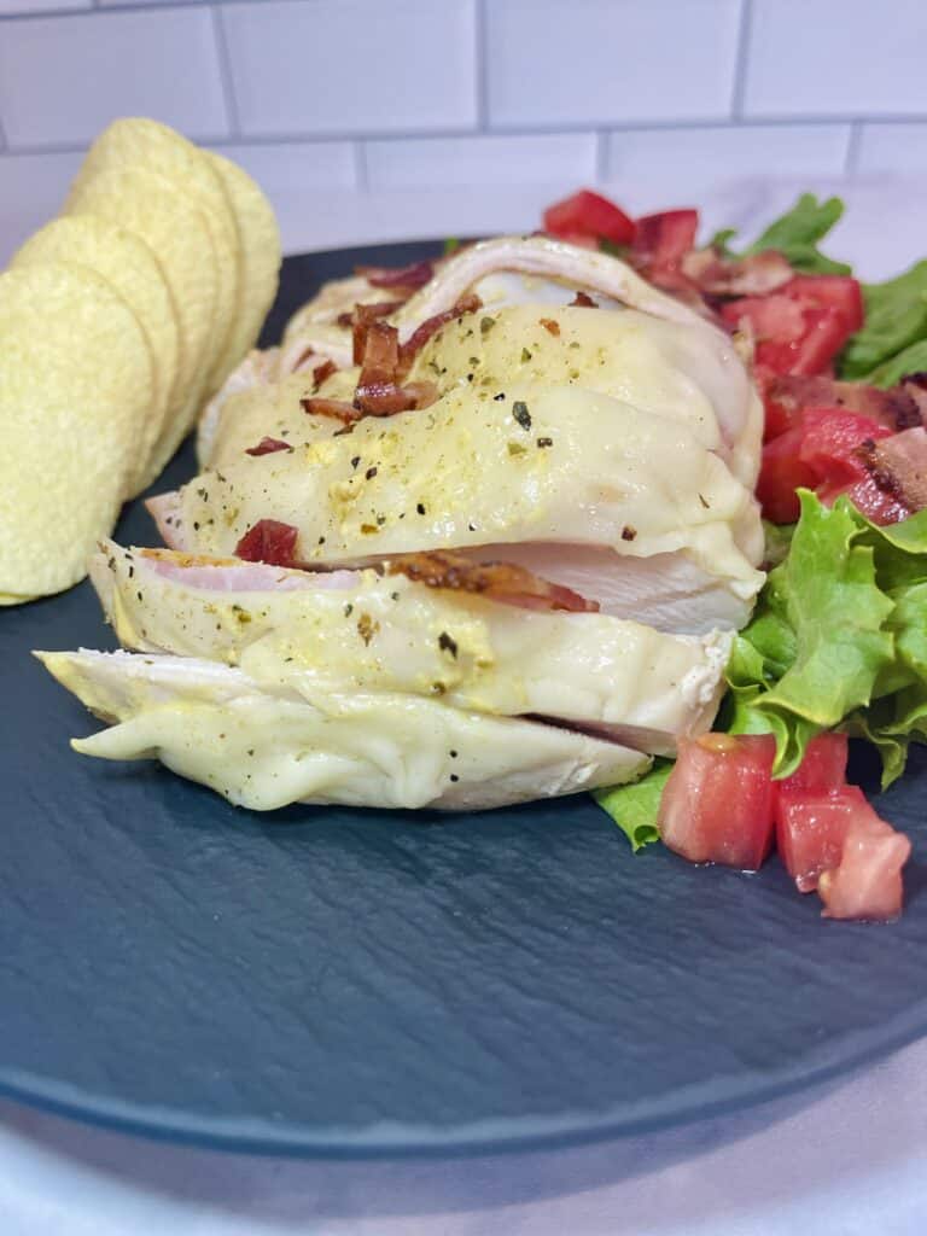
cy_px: 618
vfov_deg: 67.3
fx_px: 928
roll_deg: +1.7
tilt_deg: -39.1
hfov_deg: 53.1
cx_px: 464
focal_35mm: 26
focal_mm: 5.1
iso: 100
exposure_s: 1/120
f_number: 1.6
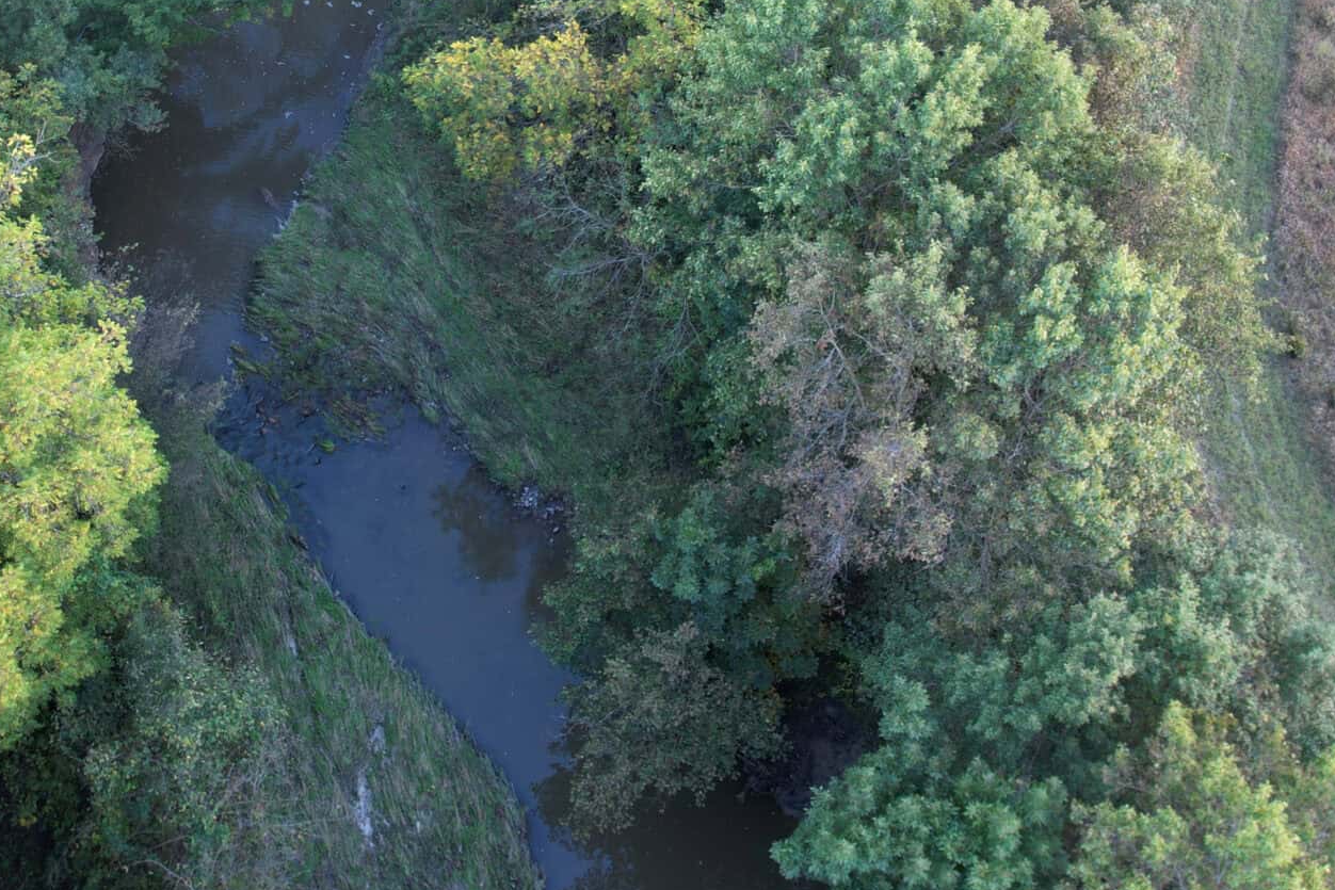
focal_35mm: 45
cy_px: 13
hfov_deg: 43.4
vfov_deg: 28.2
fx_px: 1669
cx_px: 554
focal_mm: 8.4
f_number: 2.8
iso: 110
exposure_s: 1/15
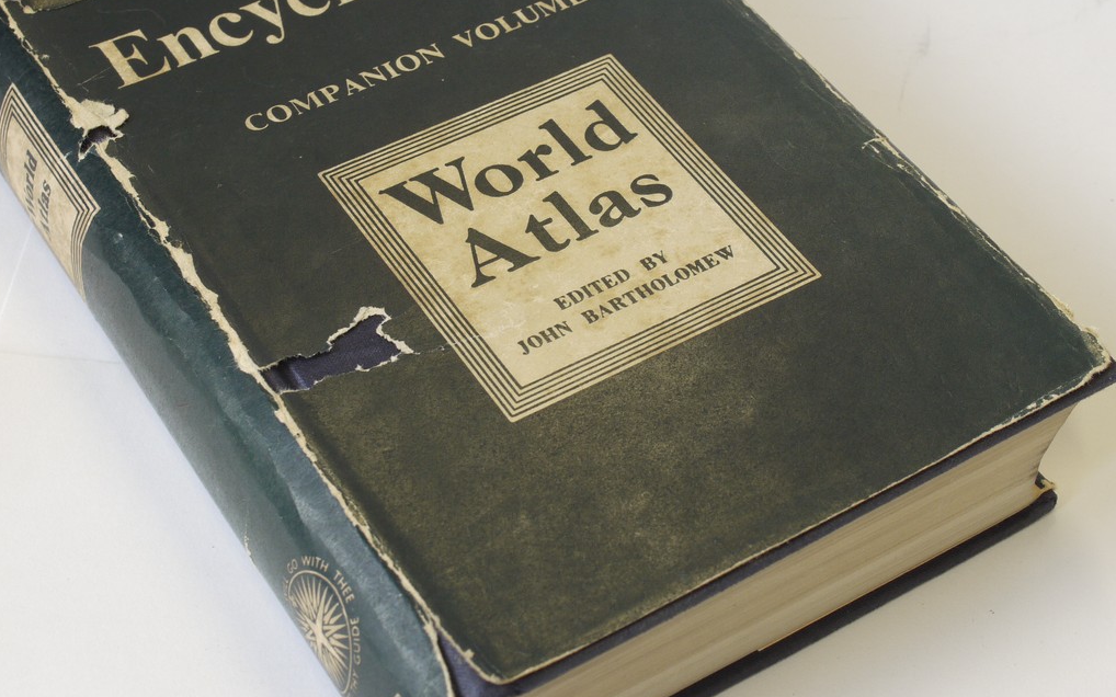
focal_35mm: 75
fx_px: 2281
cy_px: 252
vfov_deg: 17.4
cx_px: 547
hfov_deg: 27.5
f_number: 8
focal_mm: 30
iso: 400
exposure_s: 1/40
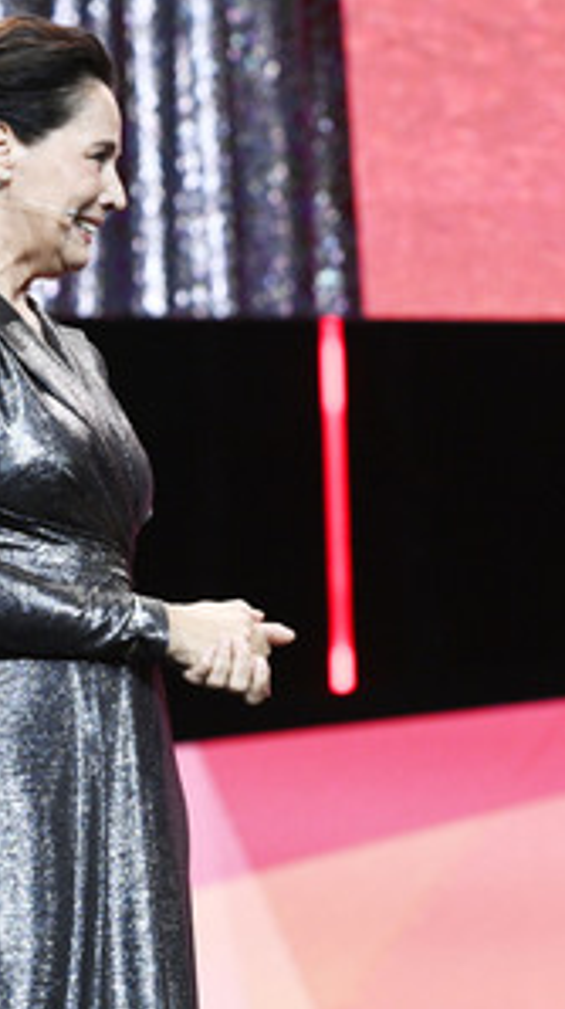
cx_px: 408
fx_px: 6143
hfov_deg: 5.3
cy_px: 504
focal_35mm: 230
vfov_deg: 9.4
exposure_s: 1/250
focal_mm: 145
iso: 5000
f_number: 4
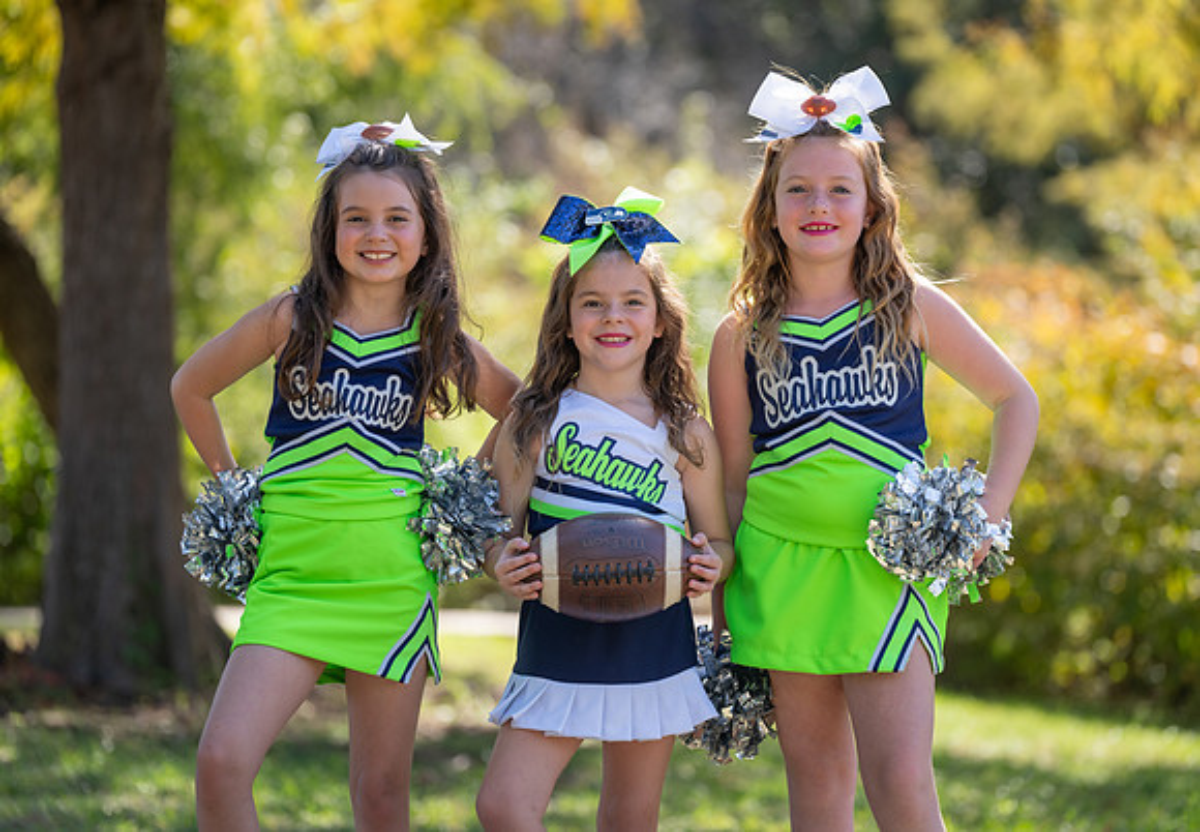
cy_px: 407
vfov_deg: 9.9
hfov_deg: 14.3
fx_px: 4787
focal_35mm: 142
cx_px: 639
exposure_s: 1/500
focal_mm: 135
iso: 100
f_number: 2.8
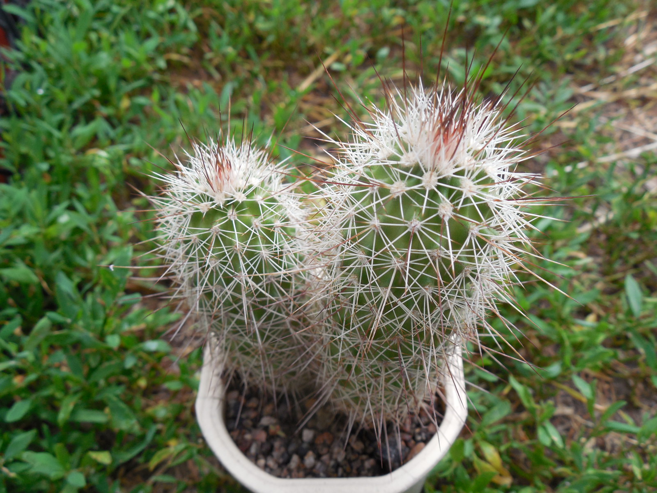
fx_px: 588
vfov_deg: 45.4
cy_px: 246
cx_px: 328
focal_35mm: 31
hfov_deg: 58.4
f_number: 3.6
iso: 125
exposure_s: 1/60
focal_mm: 5.6
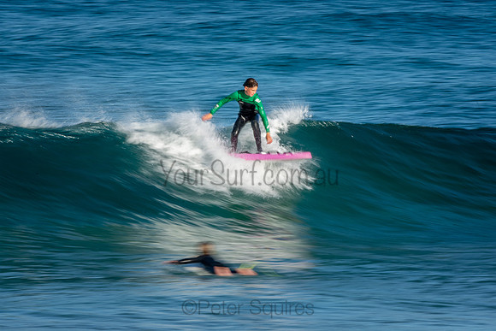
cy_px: 166
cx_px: 248
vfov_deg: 2.3
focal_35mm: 600
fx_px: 8268
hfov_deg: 3.4
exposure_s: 1/20
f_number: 29
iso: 100
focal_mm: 400
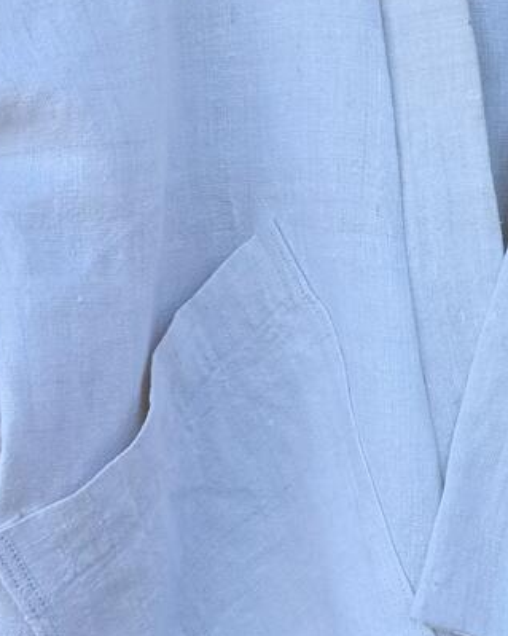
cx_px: 566
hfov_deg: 16.9
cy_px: 129
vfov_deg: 21.5
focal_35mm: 88
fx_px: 1654
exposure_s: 1/1618
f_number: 1.78
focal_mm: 6.76
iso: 80
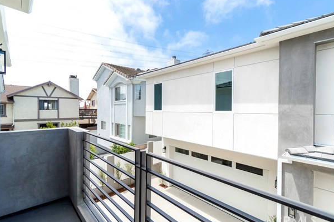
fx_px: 148
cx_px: 162
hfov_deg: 96.8
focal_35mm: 16
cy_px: 111
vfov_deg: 73.6
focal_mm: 10
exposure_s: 1/500
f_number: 7.1
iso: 320
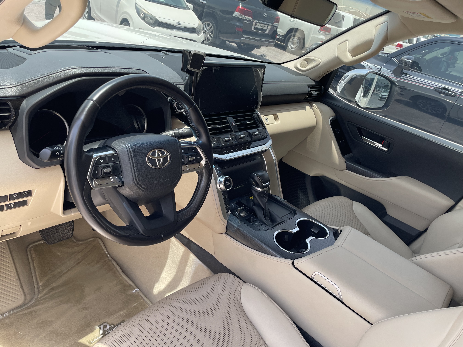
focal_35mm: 26
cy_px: 174
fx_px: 348
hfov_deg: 67.3
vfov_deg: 53.1
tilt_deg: -26.8
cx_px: 232
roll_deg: -15.6
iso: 32
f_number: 1.6
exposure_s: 1/425
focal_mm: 4.2
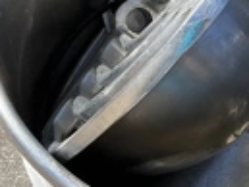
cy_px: 37
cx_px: 253
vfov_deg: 16.3
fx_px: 648
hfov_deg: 21.0
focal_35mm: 90
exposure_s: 1/1035
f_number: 1.8
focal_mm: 3
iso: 25
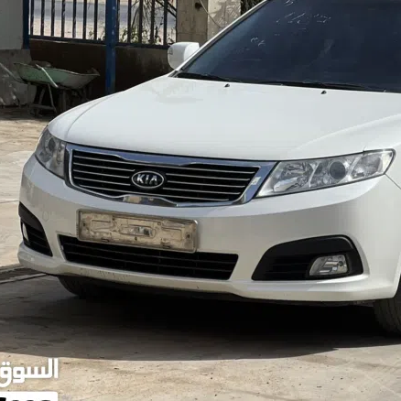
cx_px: 372
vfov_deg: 11.0
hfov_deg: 10.9
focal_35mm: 159
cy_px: 94
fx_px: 2084
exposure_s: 1/1064
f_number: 2.8
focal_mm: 9
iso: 32
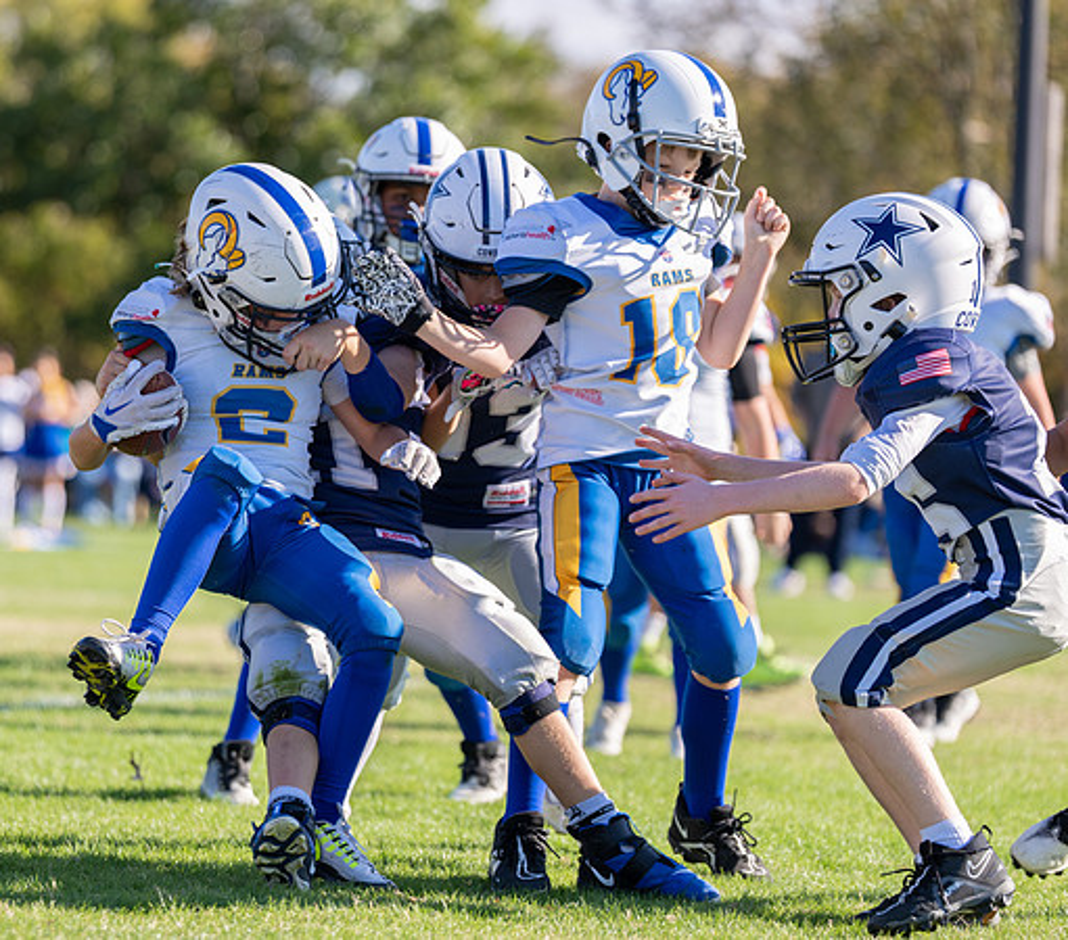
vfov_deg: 9.6
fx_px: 5600
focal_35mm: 170
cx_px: 348
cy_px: 460
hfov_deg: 10.9
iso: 100
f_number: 2.8
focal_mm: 140
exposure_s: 1/1250
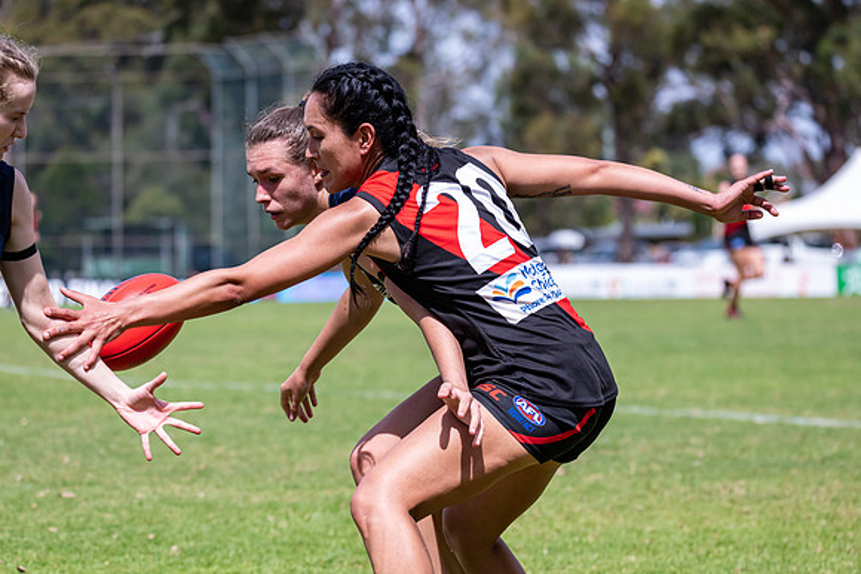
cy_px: 274
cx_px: 449
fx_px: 3745
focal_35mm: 157
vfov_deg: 8.8
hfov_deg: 13.1
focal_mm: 150
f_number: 6.3
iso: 800
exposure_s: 1/4000
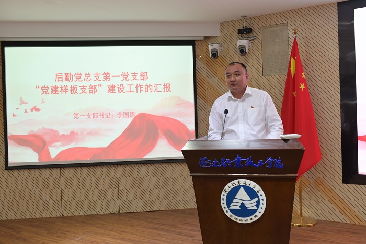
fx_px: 356
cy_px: 122
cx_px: 183
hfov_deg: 54.5
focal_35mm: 35
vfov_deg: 37.8
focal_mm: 35
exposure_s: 1/125
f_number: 4
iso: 450
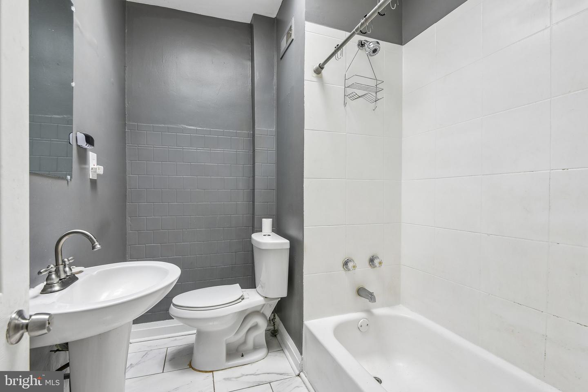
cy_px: 196
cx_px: 294
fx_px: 261
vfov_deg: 73.7
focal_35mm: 16
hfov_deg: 96.7
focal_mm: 16
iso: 400
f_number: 8
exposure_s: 1/5
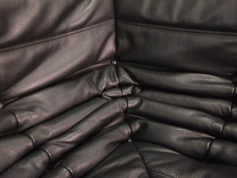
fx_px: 205
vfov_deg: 46.8
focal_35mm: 30
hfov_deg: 60.0
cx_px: 118
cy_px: 89
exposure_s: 1/17
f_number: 2.2
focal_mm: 4.12
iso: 640
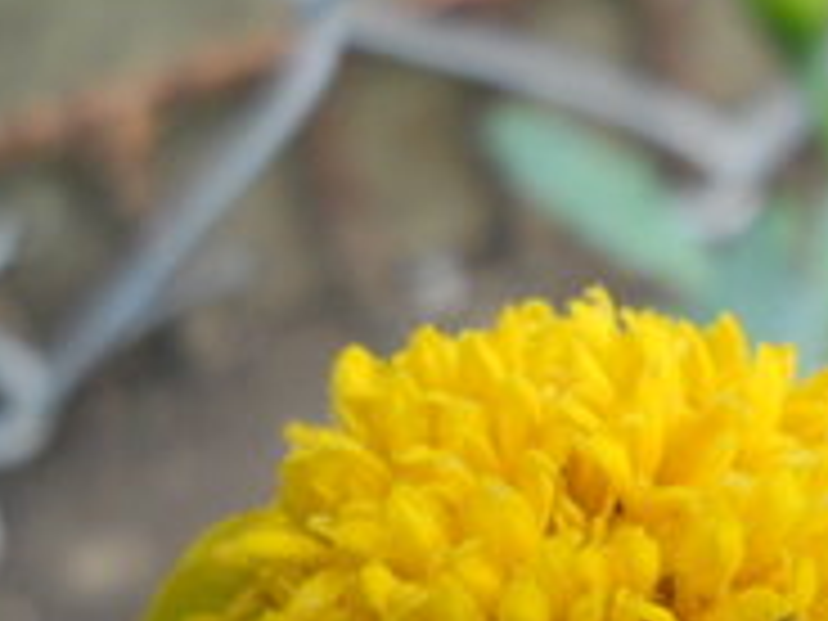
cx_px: 747
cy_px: 574
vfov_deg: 18.5
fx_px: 1866
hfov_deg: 24.3
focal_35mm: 78
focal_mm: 6.72
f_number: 3.1
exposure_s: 1/60
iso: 80
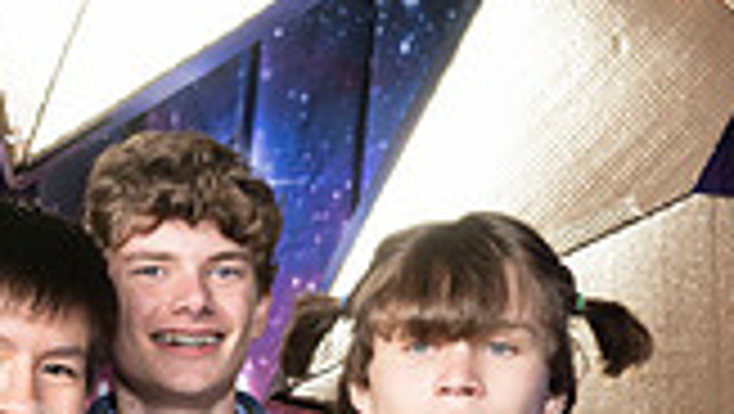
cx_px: -204
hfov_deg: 12.5
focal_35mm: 167
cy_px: 818
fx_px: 3253
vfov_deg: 7.0
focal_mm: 37
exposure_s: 1/160
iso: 320
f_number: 9
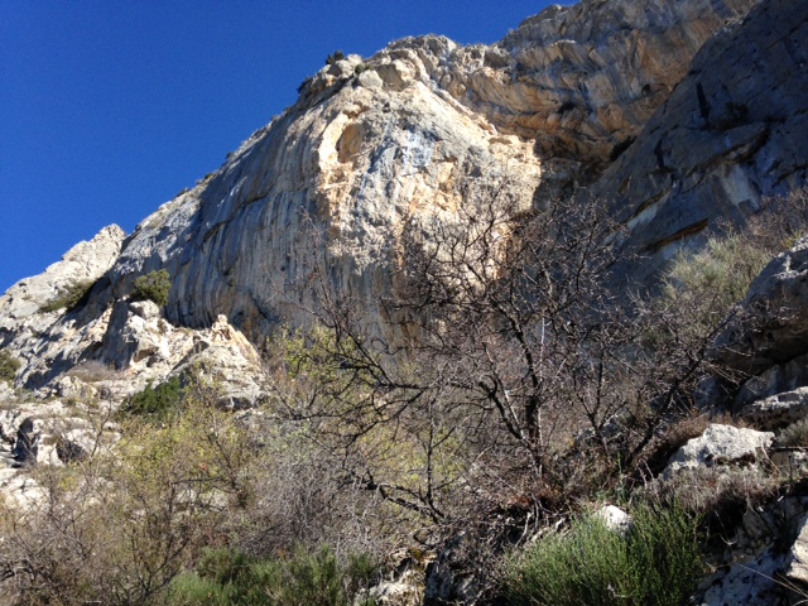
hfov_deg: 55.4
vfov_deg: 42.9
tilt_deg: +47.1
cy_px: 303
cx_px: 404
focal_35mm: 33
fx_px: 770
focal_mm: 4.12
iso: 50
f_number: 2.4
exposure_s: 1/874
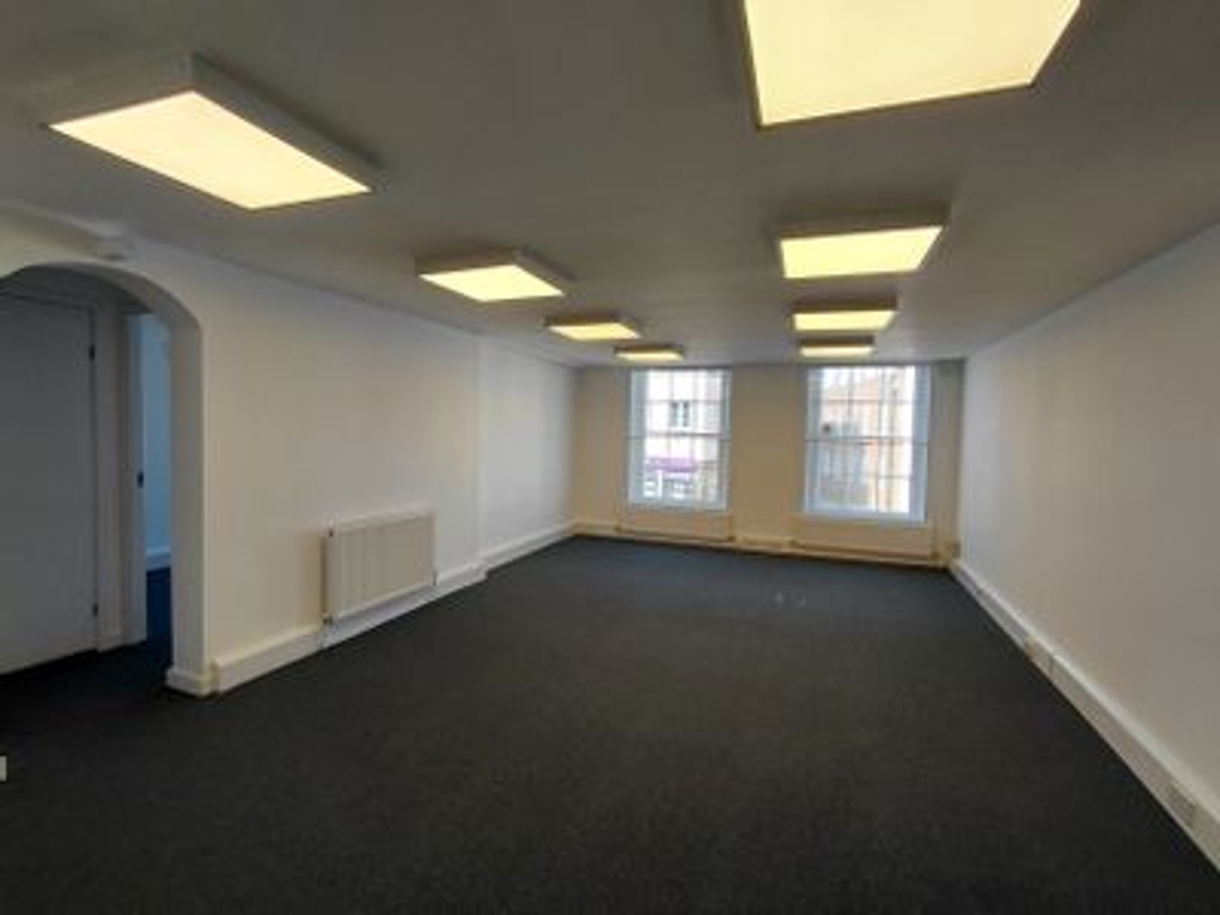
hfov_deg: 94.5
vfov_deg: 78.1
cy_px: 458
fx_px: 564
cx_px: 610
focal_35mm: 16
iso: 40
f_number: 2.2
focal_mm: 1.64
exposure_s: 1/150
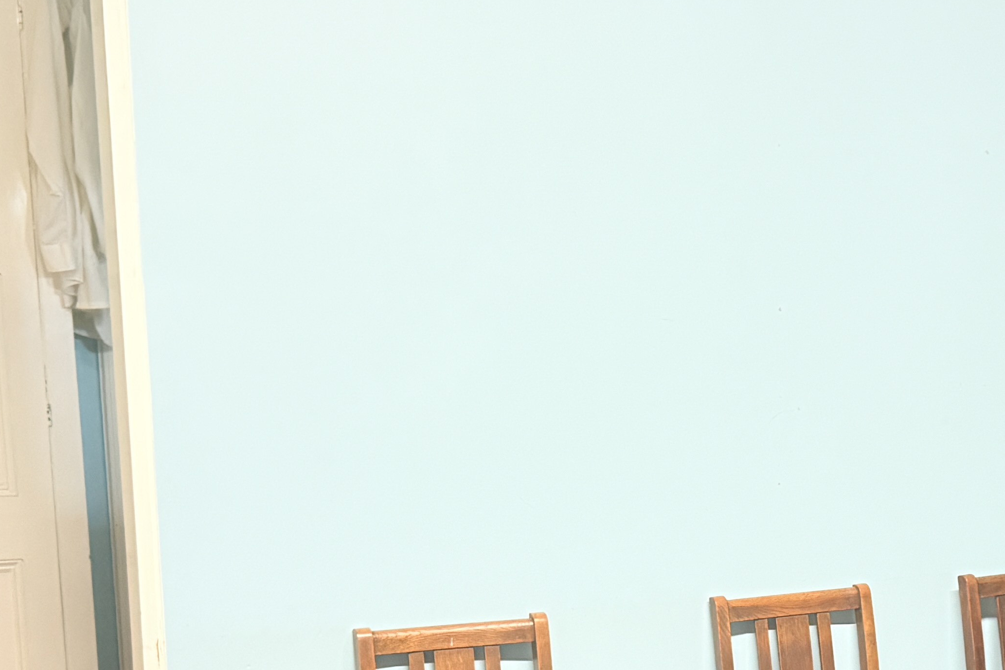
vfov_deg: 19.4
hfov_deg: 28.6
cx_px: 815
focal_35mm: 69
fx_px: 1926
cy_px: 614
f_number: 1.78
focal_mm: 6.76
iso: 800
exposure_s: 1/50
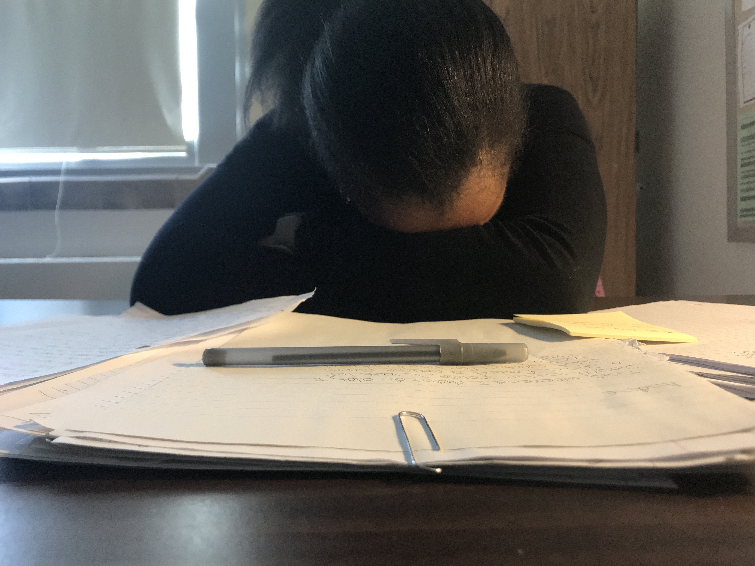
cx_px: 378
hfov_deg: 63.4
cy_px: 283
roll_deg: +0.2
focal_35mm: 28
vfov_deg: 49.7
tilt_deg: -2.9
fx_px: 611
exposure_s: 1/30
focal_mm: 3.99
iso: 64
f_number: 1.8
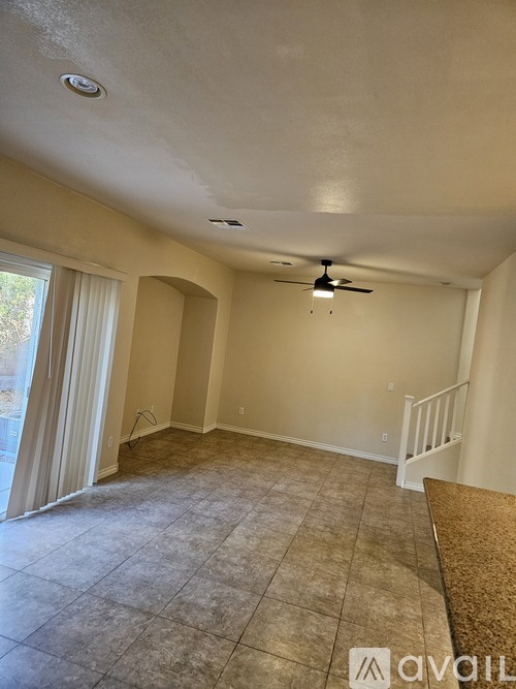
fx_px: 457
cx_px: 258
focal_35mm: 23
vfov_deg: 73.9
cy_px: 344
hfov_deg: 58.9
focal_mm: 5.4
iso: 500
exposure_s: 1/120
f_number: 1.8
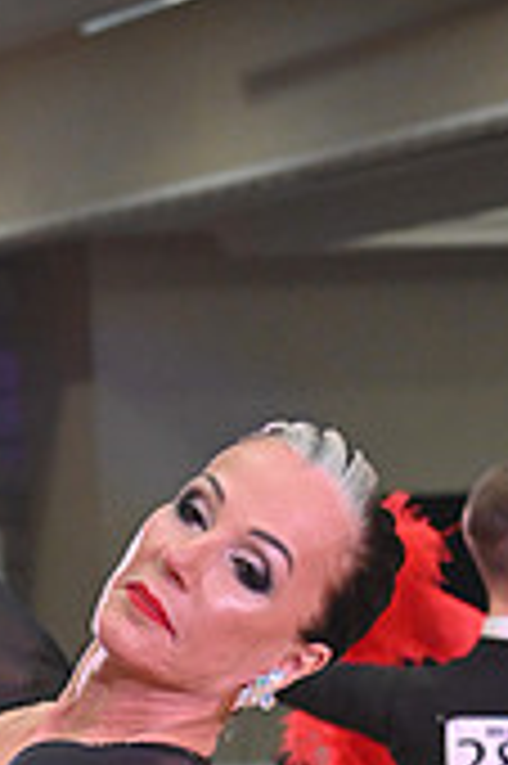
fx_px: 5069
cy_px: 1296
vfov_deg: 8.4
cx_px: -101
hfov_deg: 5.7
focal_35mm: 239
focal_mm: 70
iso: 3200
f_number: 5
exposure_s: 1/400
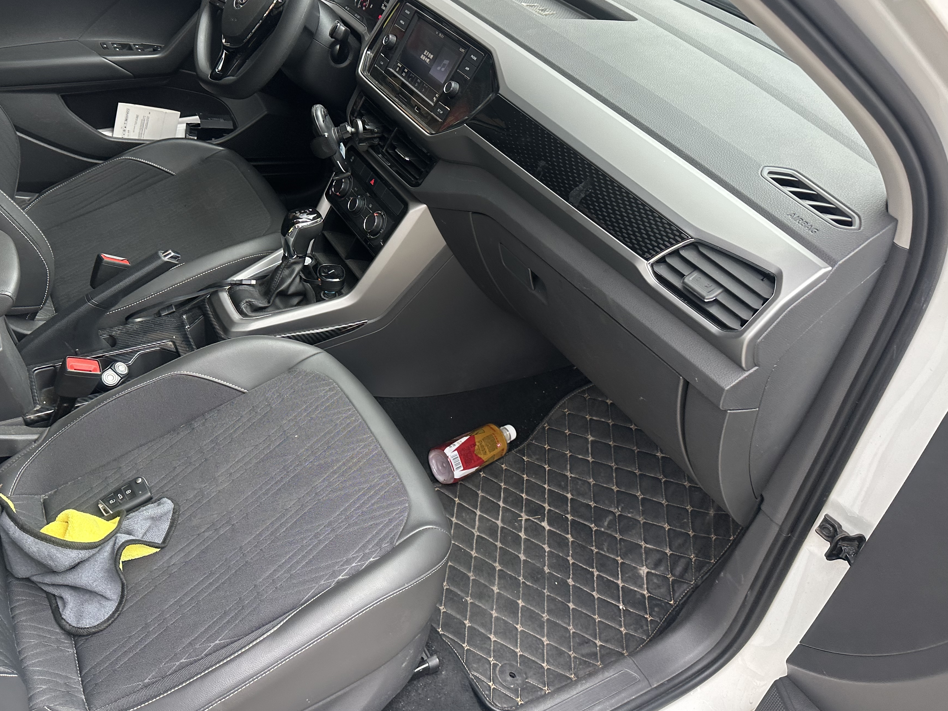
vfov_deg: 49.6
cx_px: 411
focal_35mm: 28
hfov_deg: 63.2
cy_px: 307
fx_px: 767
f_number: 1.78
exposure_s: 1/121
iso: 160
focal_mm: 6.86
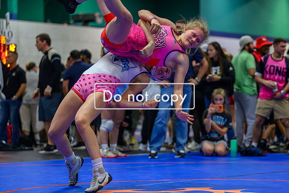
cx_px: 161
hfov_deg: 17.0
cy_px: 104
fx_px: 965
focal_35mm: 120
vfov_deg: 11.4
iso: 9000
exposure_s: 1/800
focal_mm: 99
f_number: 2.8
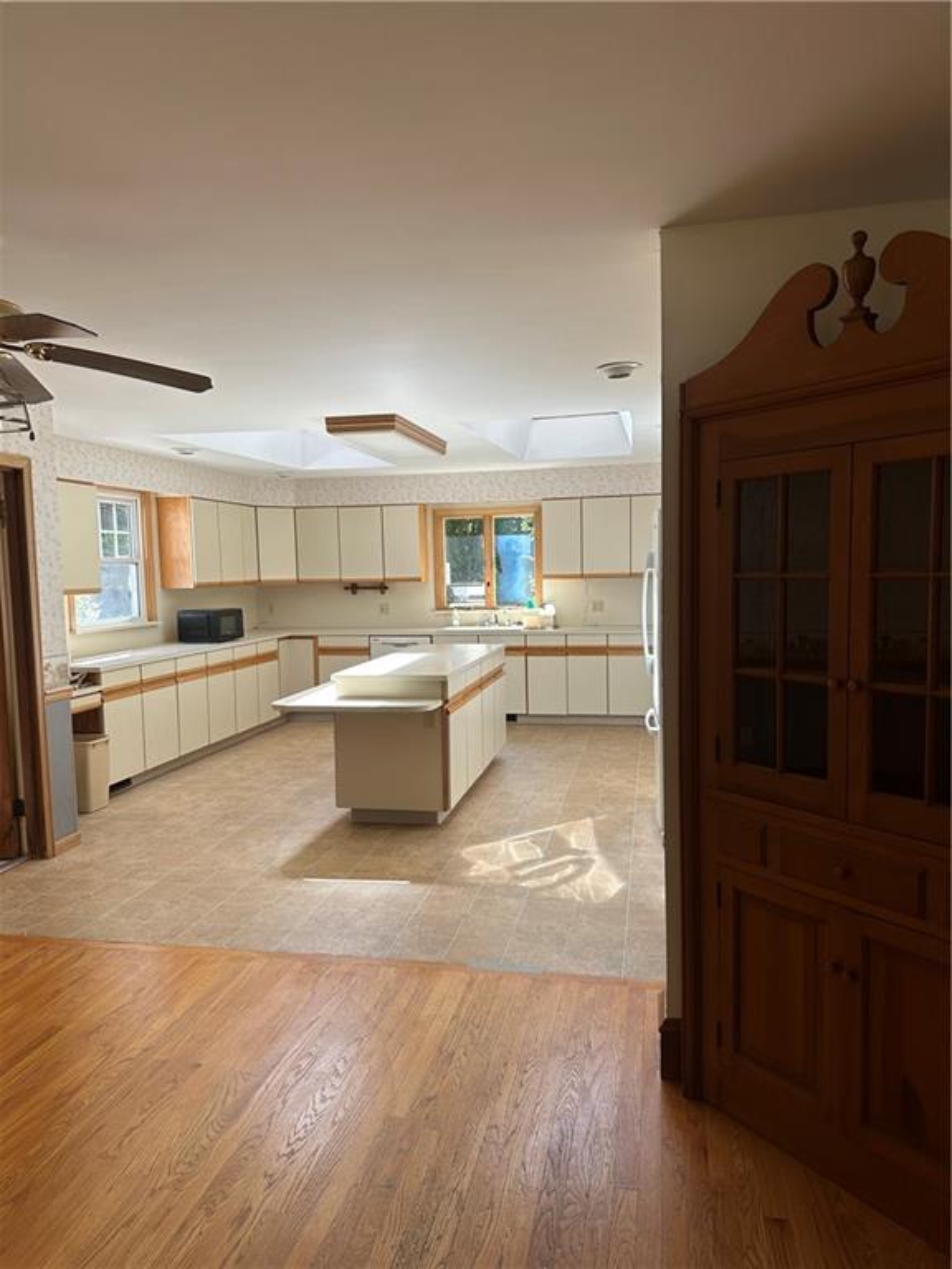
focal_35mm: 24
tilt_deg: -4.7
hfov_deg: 56.8
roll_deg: +0.5
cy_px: 634
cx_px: 476
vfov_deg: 71.6
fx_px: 880
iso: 64
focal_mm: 6.86
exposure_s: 1/221
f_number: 1.78
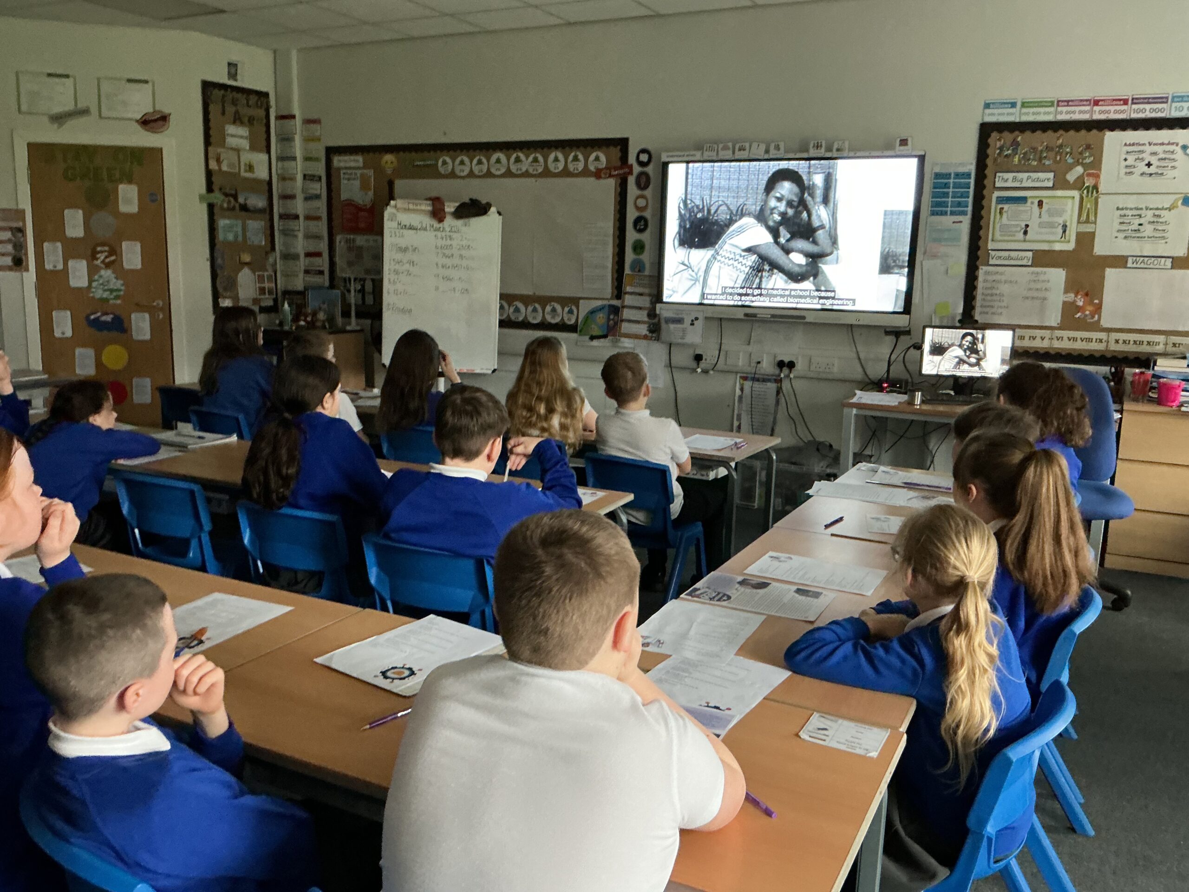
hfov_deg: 61.7
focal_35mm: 29
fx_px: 996
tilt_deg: -11.4
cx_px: 594
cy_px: 446
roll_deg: -1.0
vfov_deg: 48.2
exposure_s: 1/40
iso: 320
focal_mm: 3
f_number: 1.8
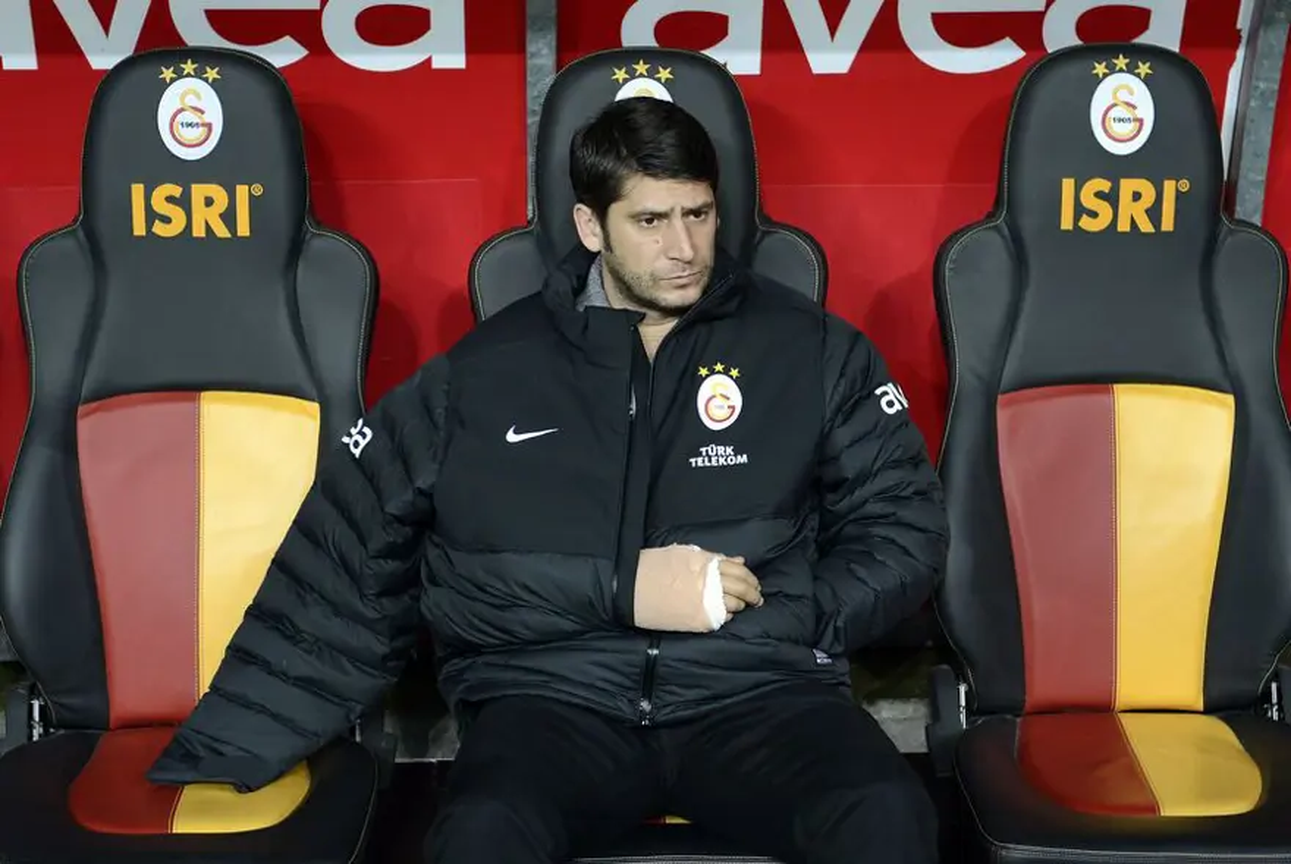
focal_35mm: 70
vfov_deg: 19.5
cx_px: 646
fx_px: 2513
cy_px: 432
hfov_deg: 28.8
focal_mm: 70
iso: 2000
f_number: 3.2
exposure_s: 1/320
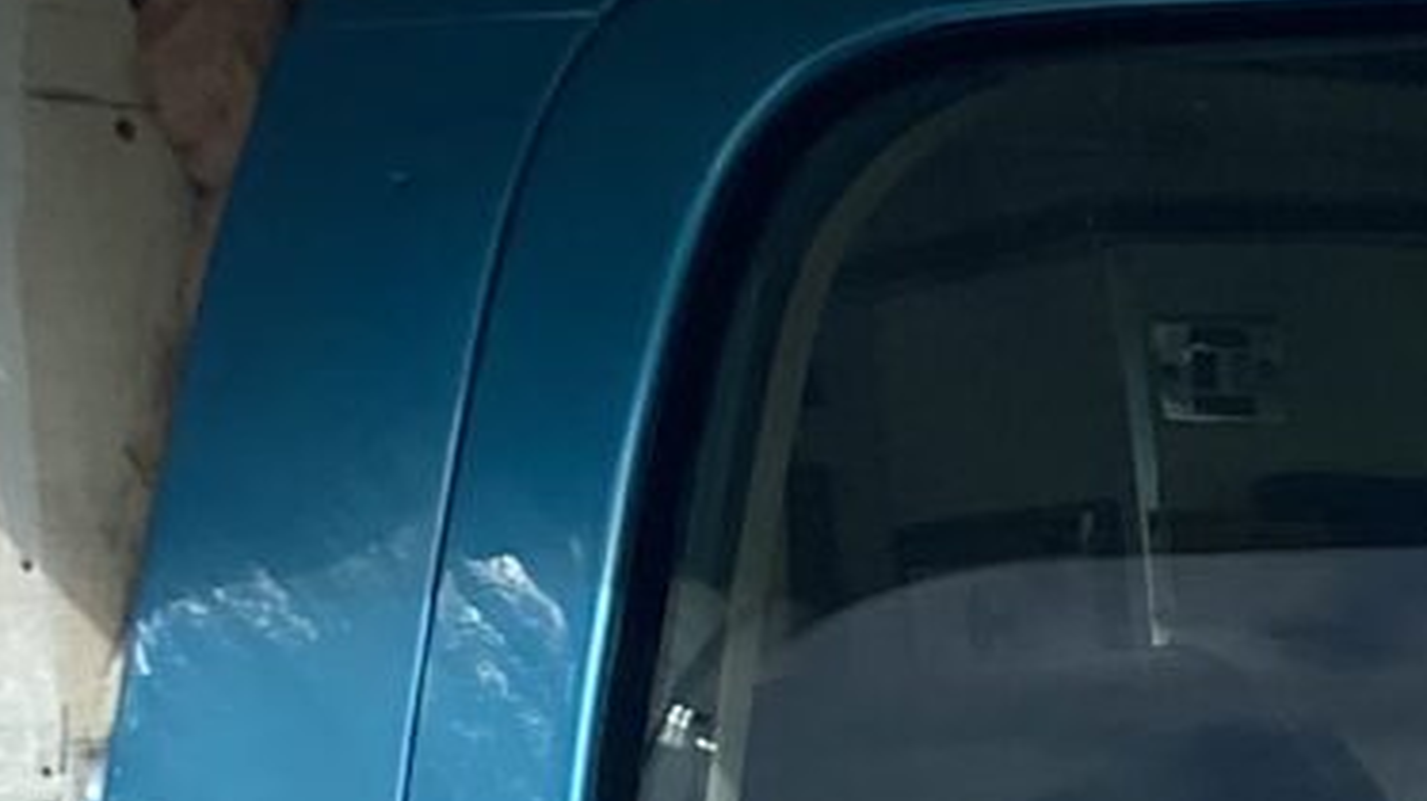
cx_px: 4506
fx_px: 7337
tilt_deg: -12.0
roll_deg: +2.5
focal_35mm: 194
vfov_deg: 5.9
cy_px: 2323
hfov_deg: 8.8
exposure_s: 1/3731
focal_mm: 4.25
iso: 32
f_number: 1.8
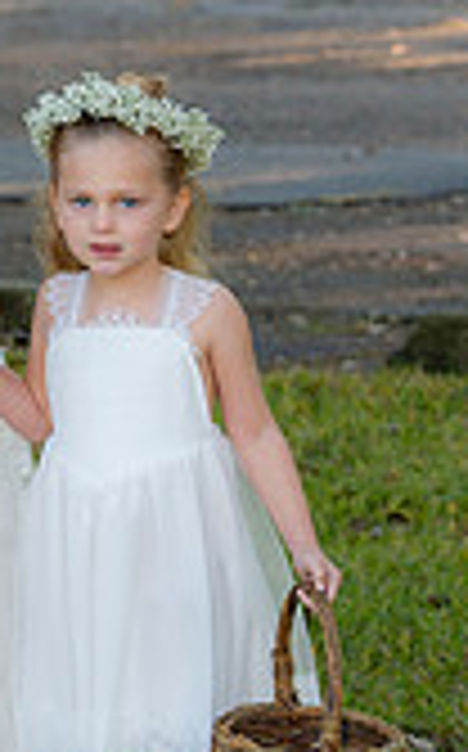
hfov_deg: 4.8
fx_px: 5504
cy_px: 212
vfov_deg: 7.8
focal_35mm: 269
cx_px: -160
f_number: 6.3
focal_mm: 98
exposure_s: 1/640
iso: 1250
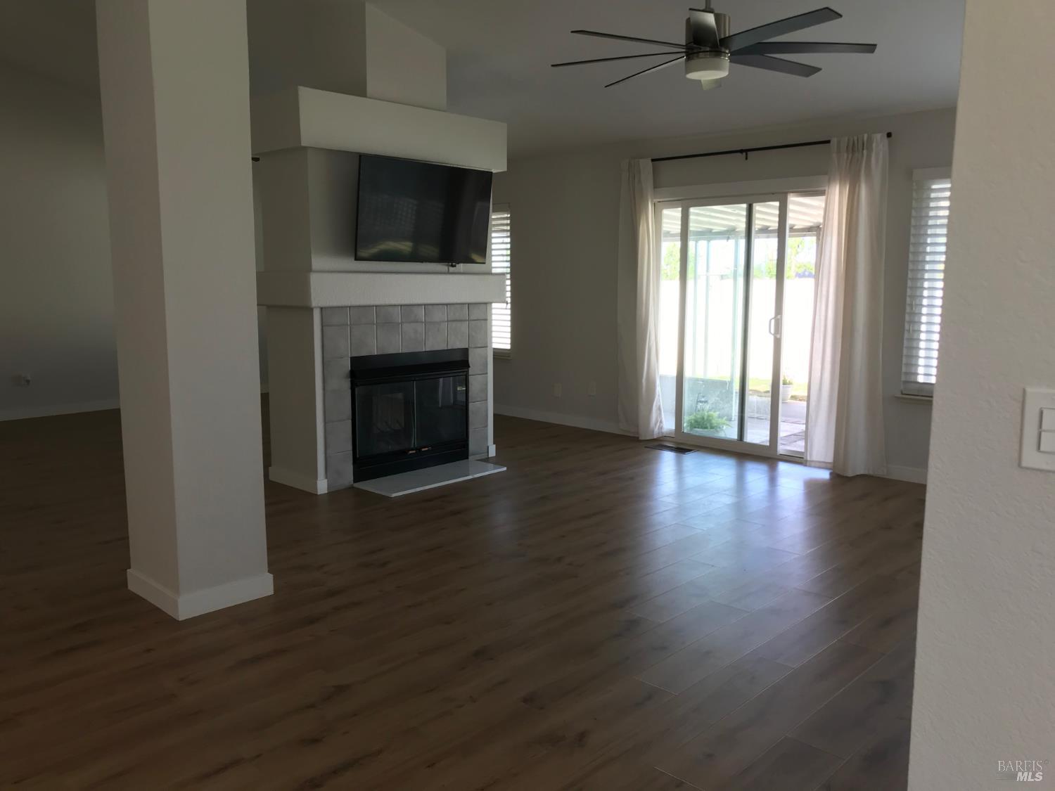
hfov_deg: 63.4
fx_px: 853
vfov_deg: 49.7
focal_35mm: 28
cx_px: 528
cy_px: 396
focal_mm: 3.99
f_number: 1.8
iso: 25
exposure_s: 1/60
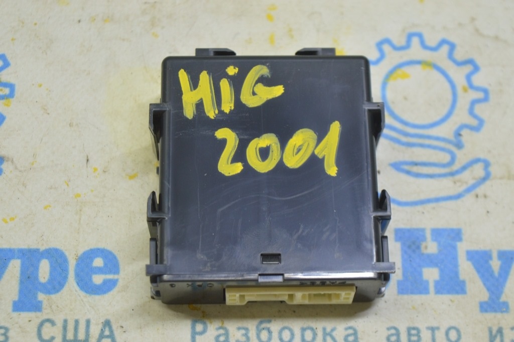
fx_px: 1177
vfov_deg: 16.5
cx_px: 257
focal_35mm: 82
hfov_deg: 24.6
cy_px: 171
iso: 400
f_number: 5.6
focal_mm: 55
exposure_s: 1/20
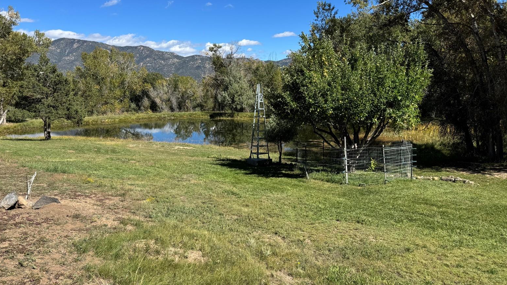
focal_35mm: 27
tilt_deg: -5.5
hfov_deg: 69.8
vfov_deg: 42.7
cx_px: 254
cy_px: 117
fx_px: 363
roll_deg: +1.2
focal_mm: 6.76
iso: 80
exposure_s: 1/3597
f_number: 1.78
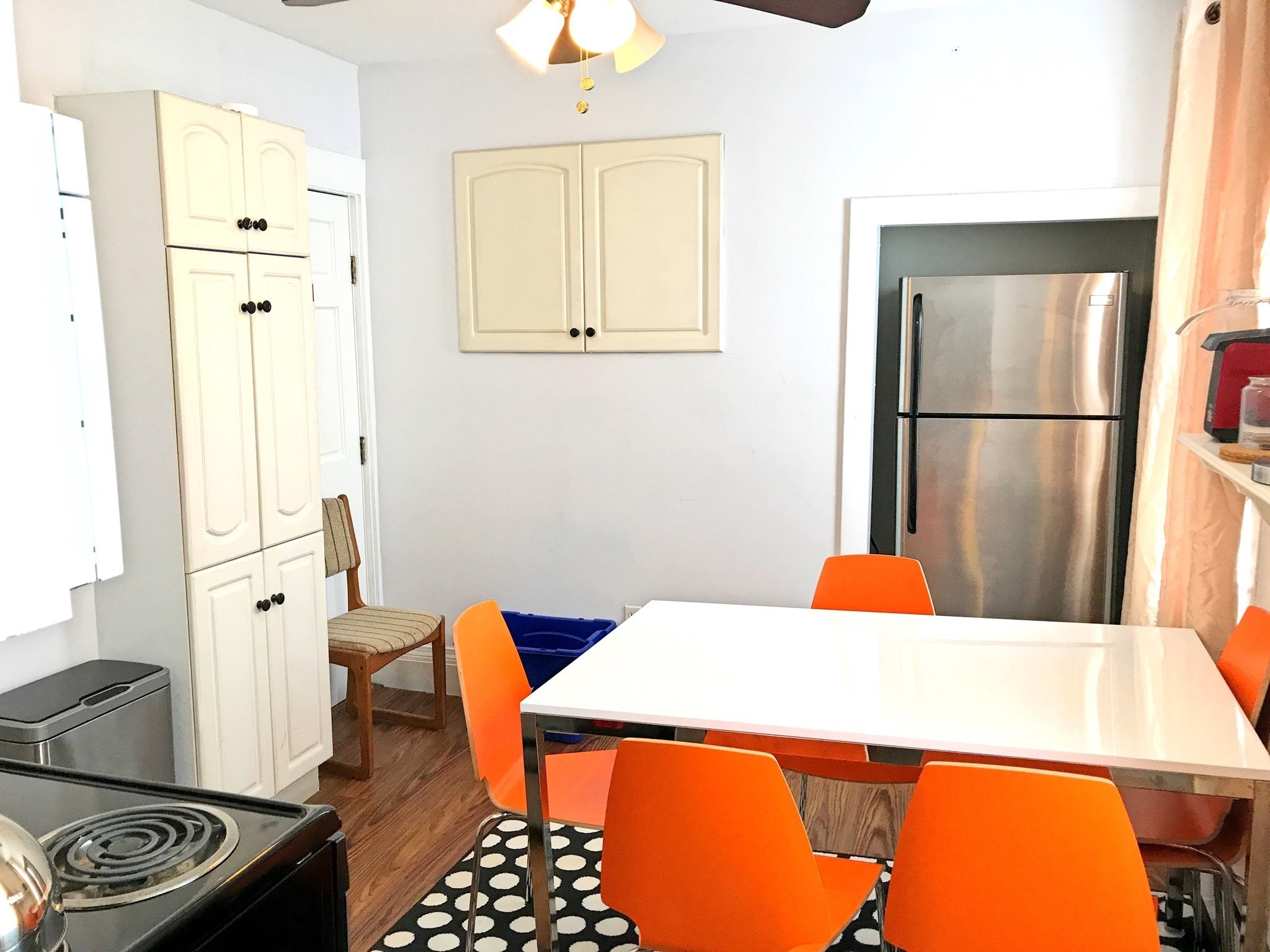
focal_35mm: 28
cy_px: 476
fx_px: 1027
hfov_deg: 63.4
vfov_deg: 49.7
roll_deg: +1.1
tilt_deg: -9.2
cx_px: 635
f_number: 1.8
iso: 20
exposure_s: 1/40
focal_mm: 3.99
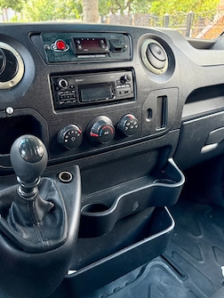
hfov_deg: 45.4
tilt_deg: -20.7
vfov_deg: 58.2
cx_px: 93
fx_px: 267
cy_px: 136
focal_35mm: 31
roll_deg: +1.7
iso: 320
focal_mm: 5.96
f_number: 1.6
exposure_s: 1/60
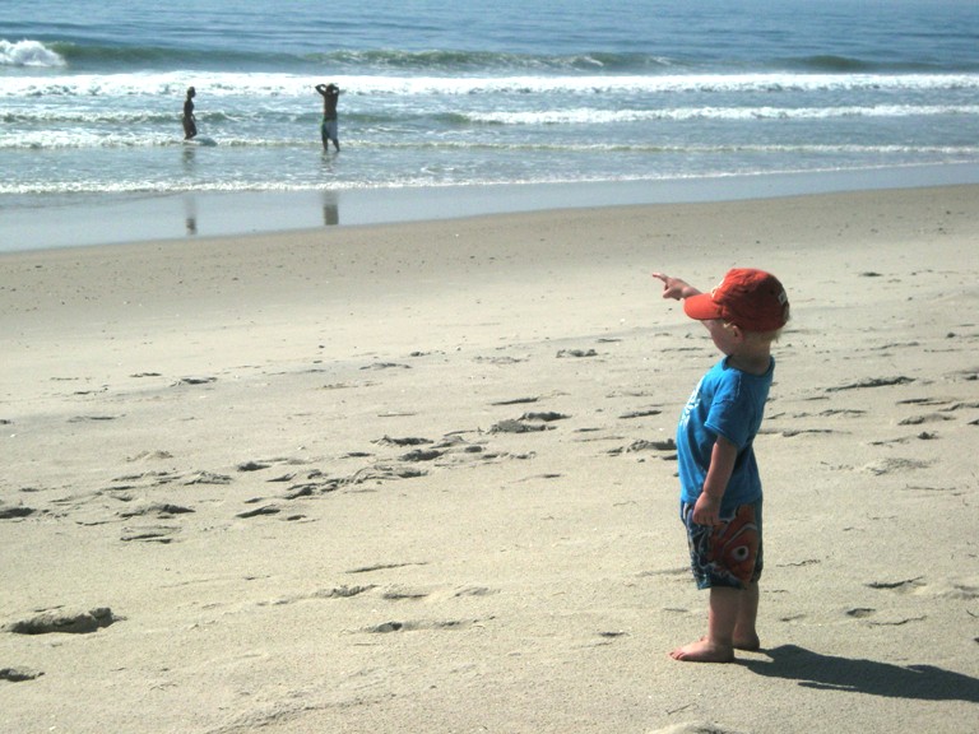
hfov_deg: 18.7
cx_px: 490
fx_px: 2970
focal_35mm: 105
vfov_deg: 14.1
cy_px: 367
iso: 50
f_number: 9.4
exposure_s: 1/737
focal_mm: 17.1
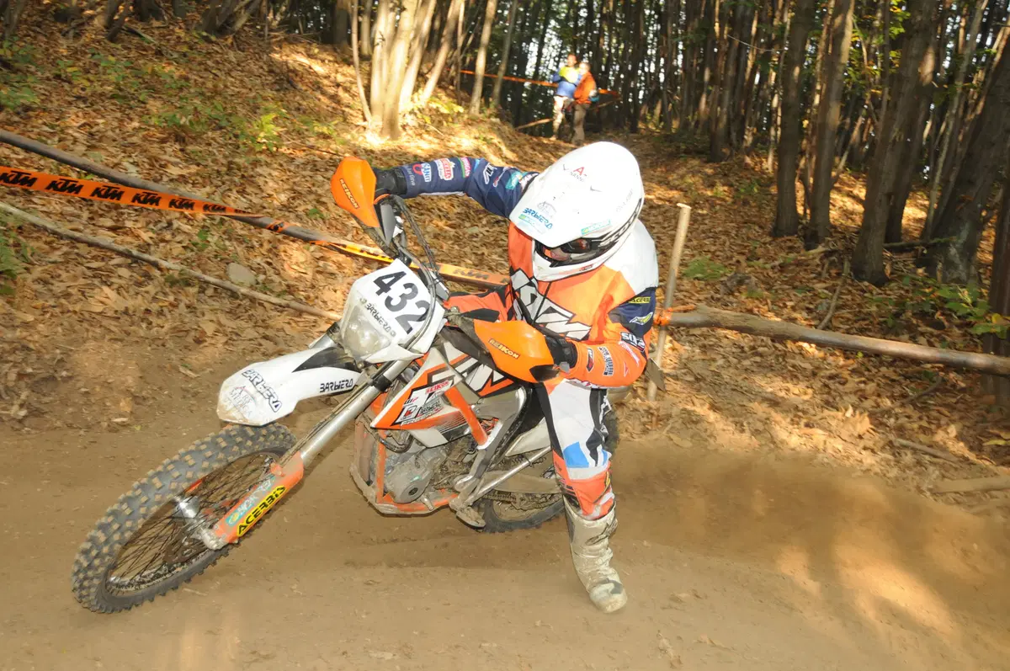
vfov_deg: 32.9
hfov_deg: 48.0
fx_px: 1135
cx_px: 505
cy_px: 336
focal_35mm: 40
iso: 800
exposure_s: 1/250
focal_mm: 27
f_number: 4
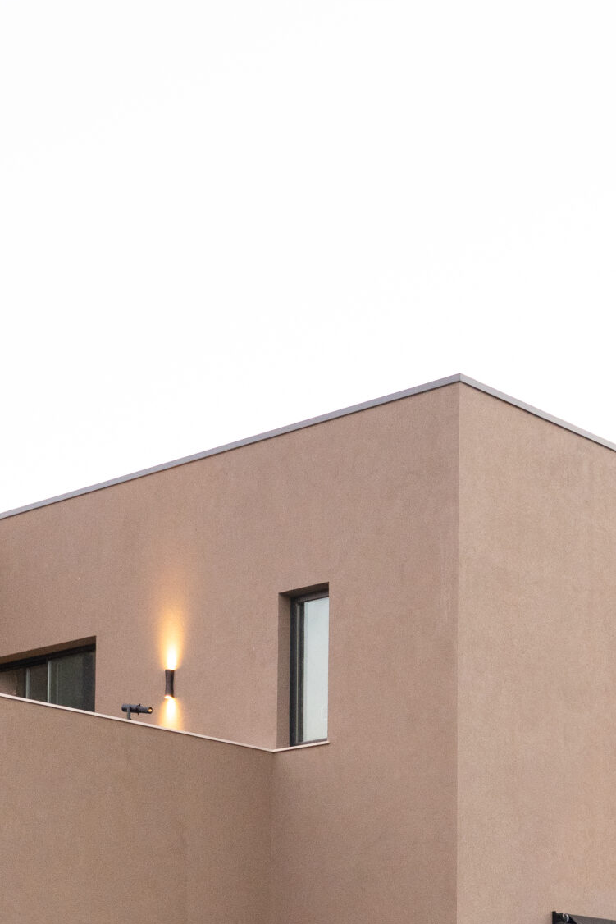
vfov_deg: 24.8
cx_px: 628
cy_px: 1025
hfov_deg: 17.5
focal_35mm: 76
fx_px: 1948
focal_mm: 33.4
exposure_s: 1/320
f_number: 2.8
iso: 3200
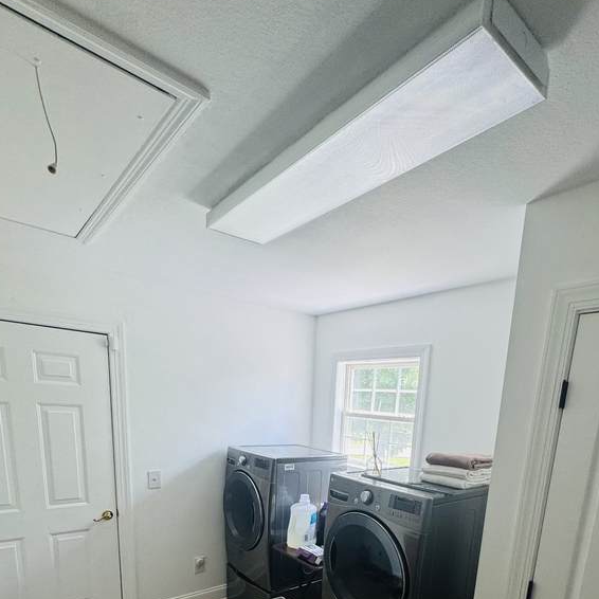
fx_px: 411
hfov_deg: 71.8
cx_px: 339
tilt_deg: -11.4
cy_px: 492
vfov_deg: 64.7
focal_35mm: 21
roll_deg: -1.6
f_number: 2.2
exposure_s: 1/120
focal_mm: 2.22
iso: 80
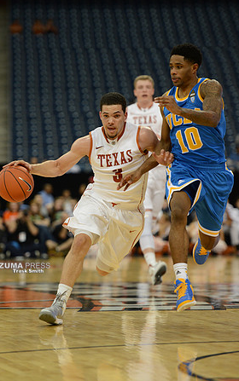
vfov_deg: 12.8
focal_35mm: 164
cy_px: 190
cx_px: 114
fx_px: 1706
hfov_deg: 8.0
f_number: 2.8
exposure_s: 1/1250
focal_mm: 160
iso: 2000
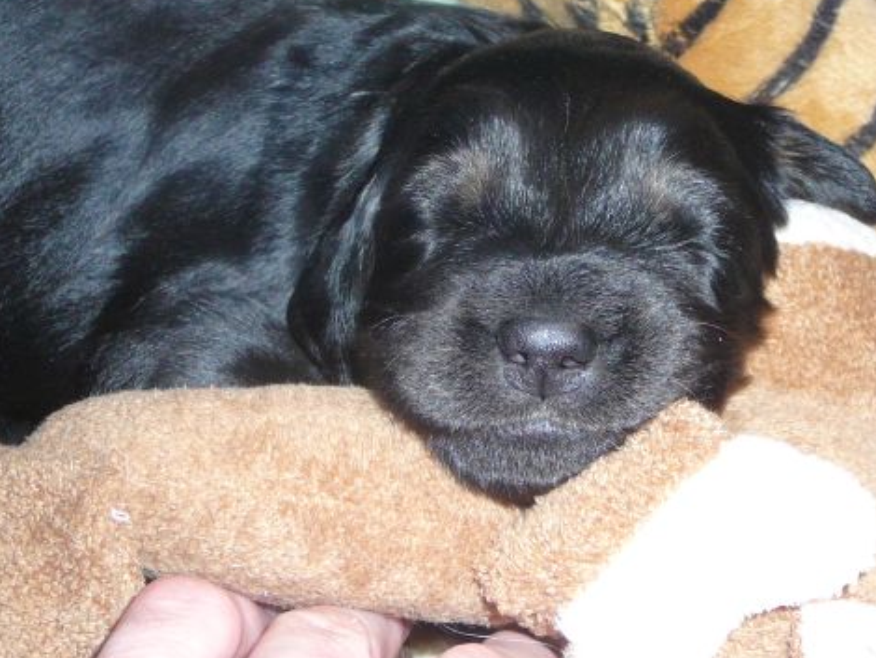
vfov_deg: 17.8
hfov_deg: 23.5
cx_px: 518
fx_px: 2101
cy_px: 330
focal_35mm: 83
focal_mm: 9.1
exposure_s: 1/8
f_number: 3.6
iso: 160
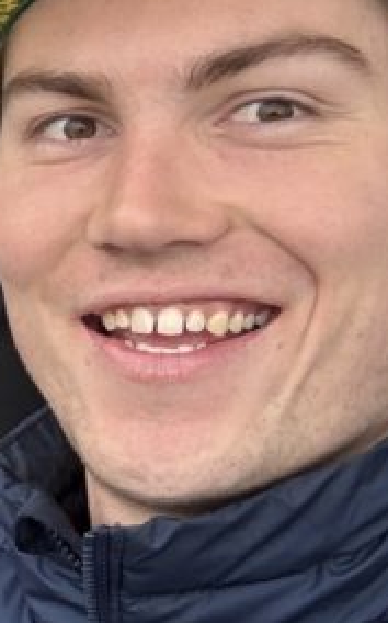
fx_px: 1492
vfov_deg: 23.5
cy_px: 208
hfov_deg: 11.2
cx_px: -666
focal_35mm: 88
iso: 25
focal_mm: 2.69
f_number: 1.9
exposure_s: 1/433
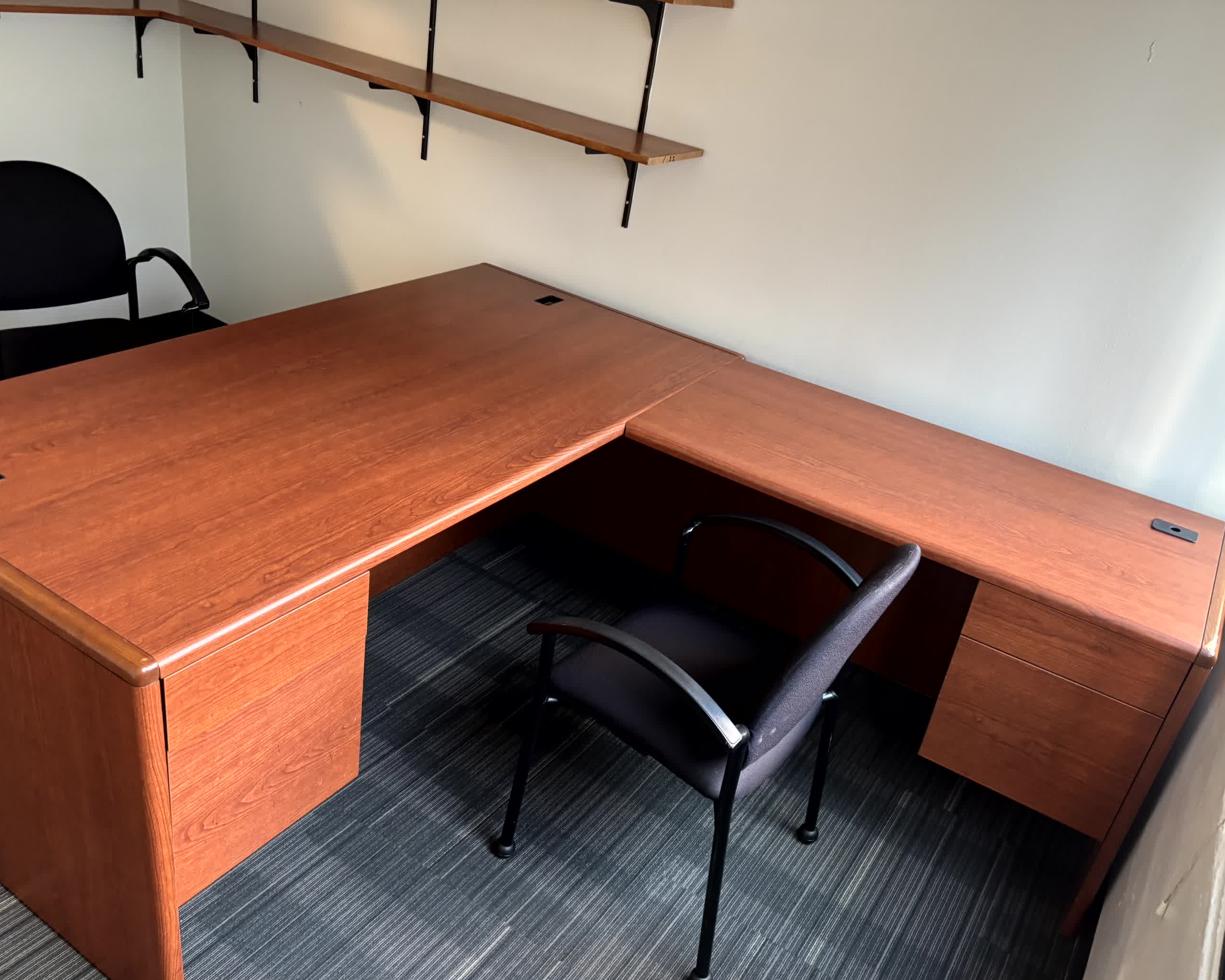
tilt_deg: -27.6
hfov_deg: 62.2
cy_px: 500
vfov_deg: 51.5
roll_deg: -9.7
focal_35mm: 28
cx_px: 620
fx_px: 1015
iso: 250
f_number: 1.6
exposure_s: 1/60
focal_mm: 5.96
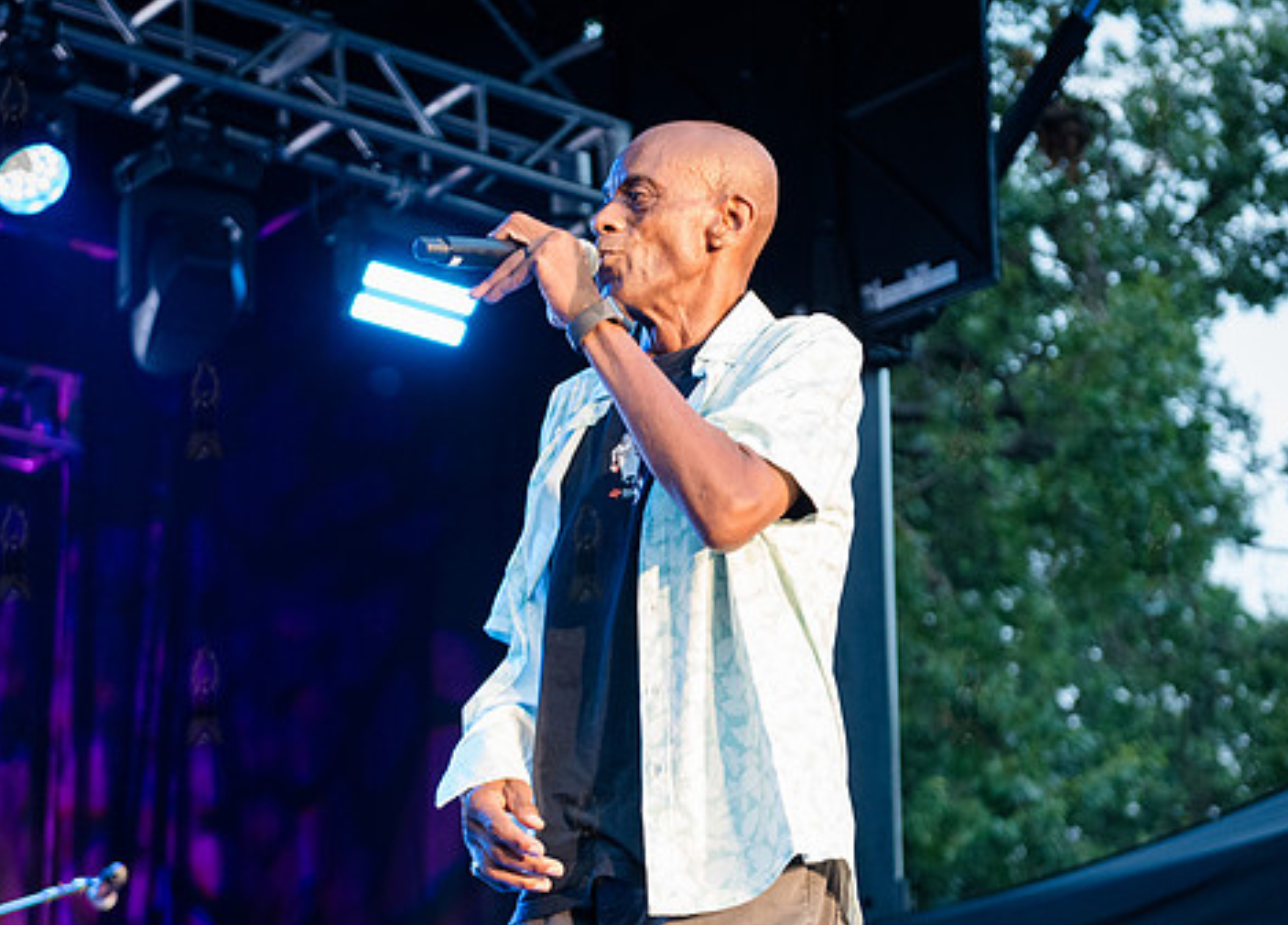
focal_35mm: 98
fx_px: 3592
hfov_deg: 20.3
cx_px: 663
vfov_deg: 14.7
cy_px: 488
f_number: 3.5
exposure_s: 1/200
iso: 2000
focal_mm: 66
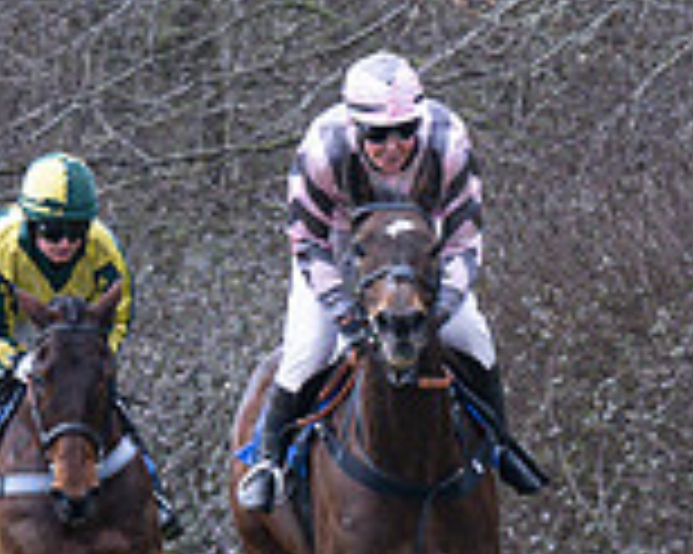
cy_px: 374
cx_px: 574
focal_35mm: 1049
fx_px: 21501
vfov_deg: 1.5
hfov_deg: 1.8
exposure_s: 1/1000
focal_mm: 170
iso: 400
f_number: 5
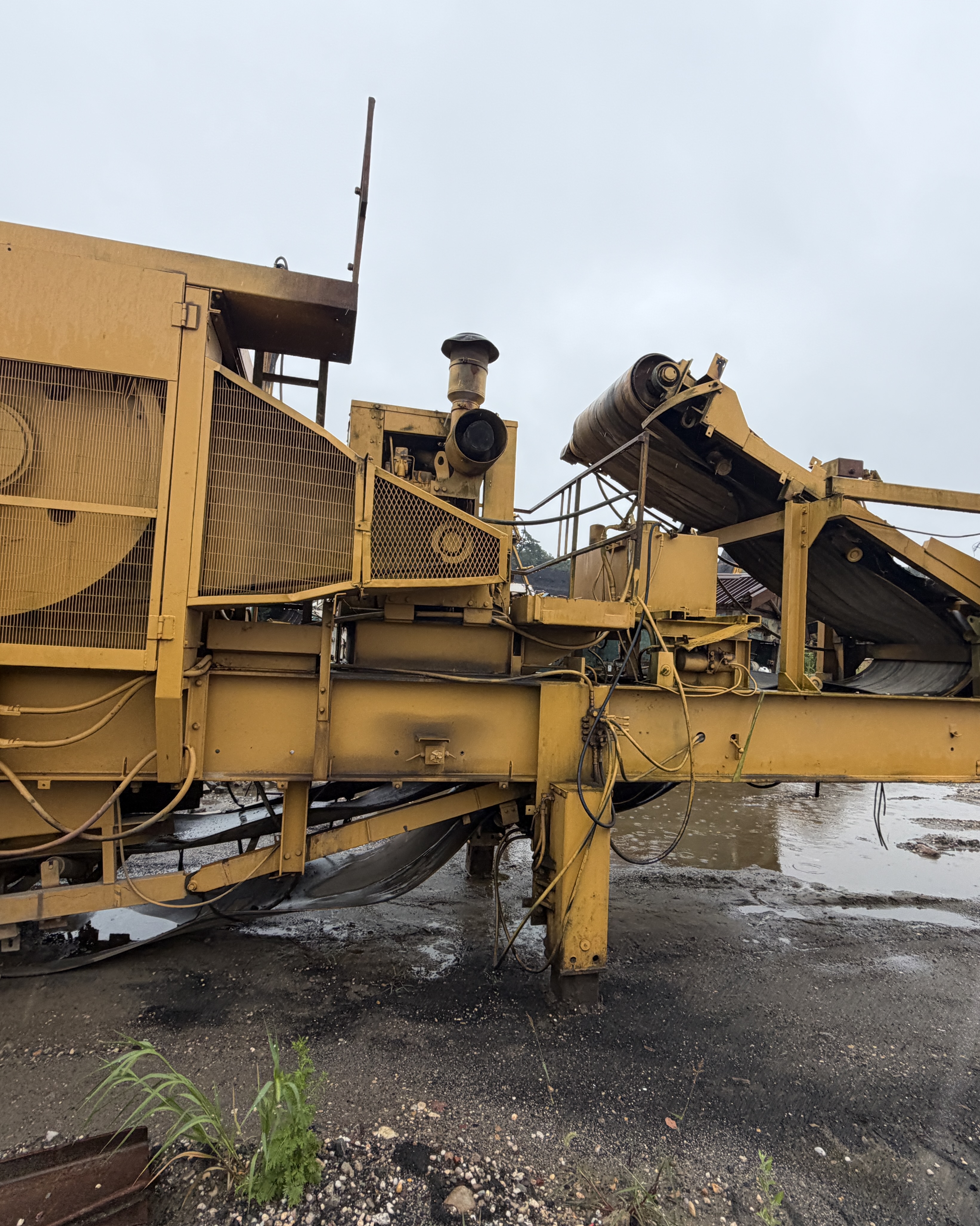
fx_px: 689
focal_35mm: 19
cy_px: 626
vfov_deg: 83.3
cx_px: 489
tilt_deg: +0.6
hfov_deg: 70.9
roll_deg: +1.4
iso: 50
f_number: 2.2
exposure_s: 1/502
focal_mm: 2.22
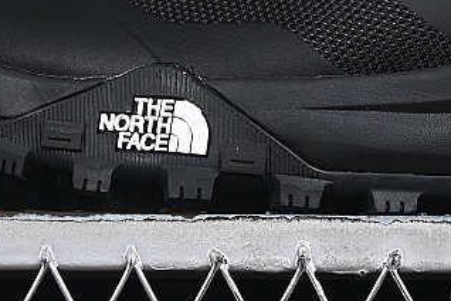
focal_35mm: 255
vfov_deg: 5.4
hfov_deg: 8.0
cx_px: 430
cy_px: -104
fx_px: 3194
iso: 160
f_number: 6.3
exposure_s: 1/60
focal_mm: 50
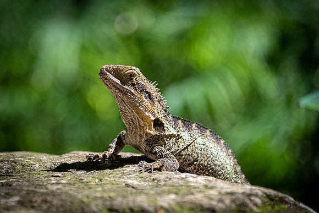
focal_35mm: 332
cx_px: 142
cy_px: 106
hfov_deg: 6.2
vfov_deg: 4.1
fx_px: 2946
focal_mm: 300
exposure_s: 1/800
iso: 1250
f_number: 5.6
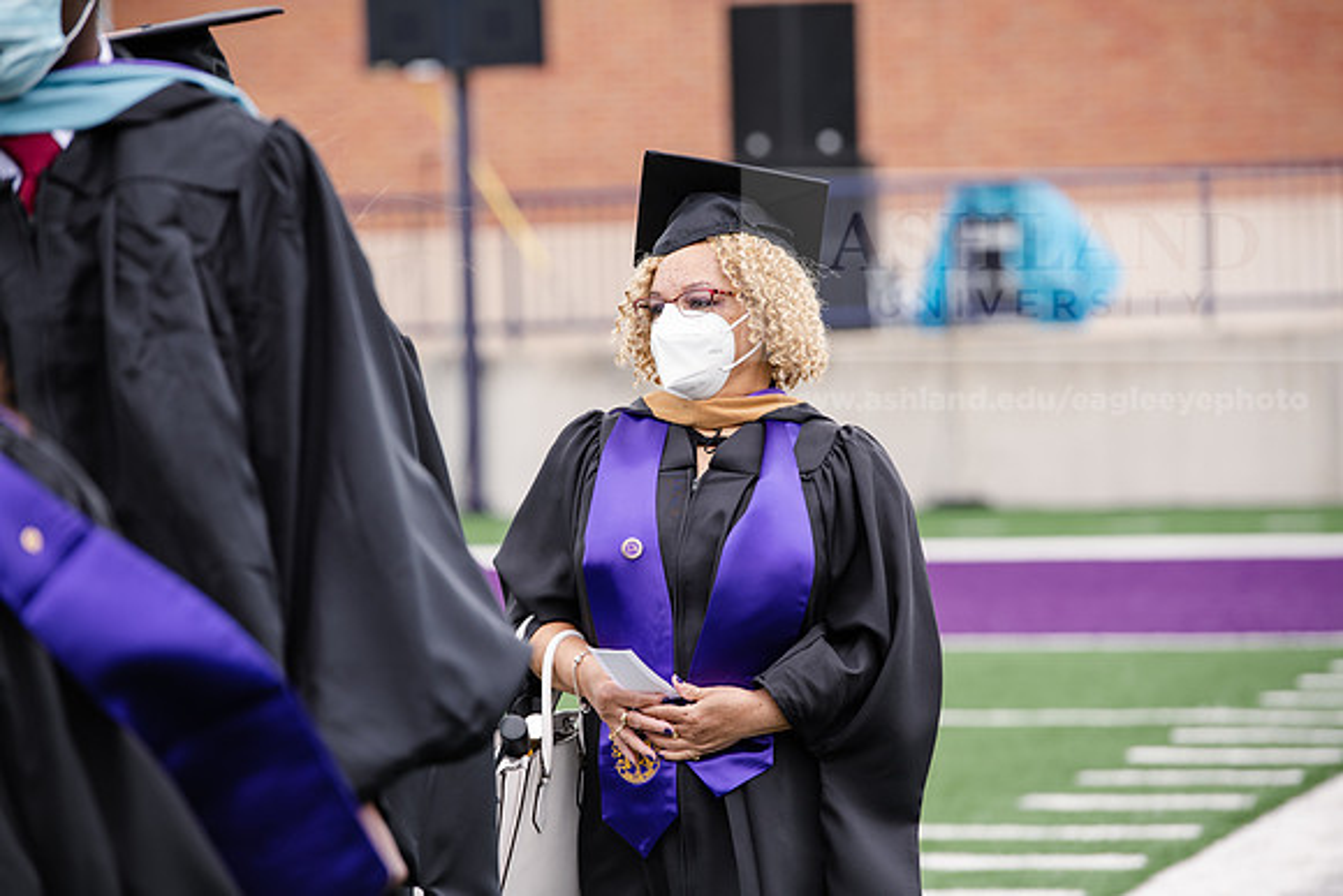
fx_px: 6903
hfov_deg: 11.1
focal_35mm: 185
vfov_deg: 7.4
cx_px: 672
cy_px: 448
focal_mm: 185
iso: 500
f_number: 5
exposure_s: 1/640
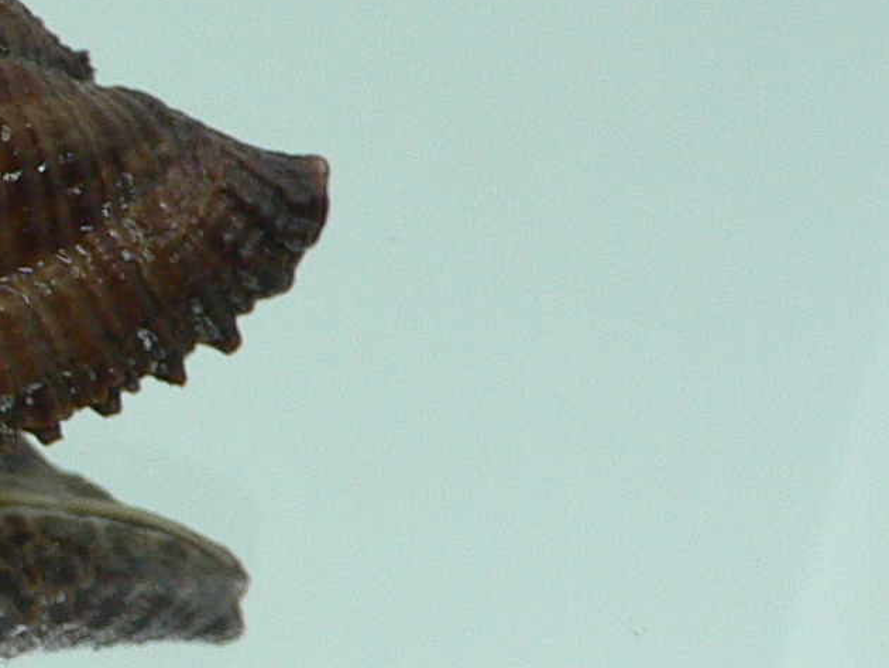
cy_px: 201
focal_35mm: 112
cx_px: -497
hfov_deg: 15.9
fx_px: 2877
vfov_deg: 13.2
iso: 150
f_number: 2.8
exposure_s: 1/60
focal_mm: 4.6
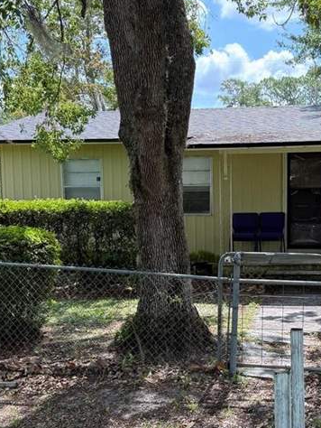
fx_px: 667
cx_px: 234
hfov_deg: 26.8
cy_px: 250
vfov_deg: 35.4
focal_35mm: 54
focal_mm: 6.76
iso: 100
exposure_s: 1/796
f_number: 1.78
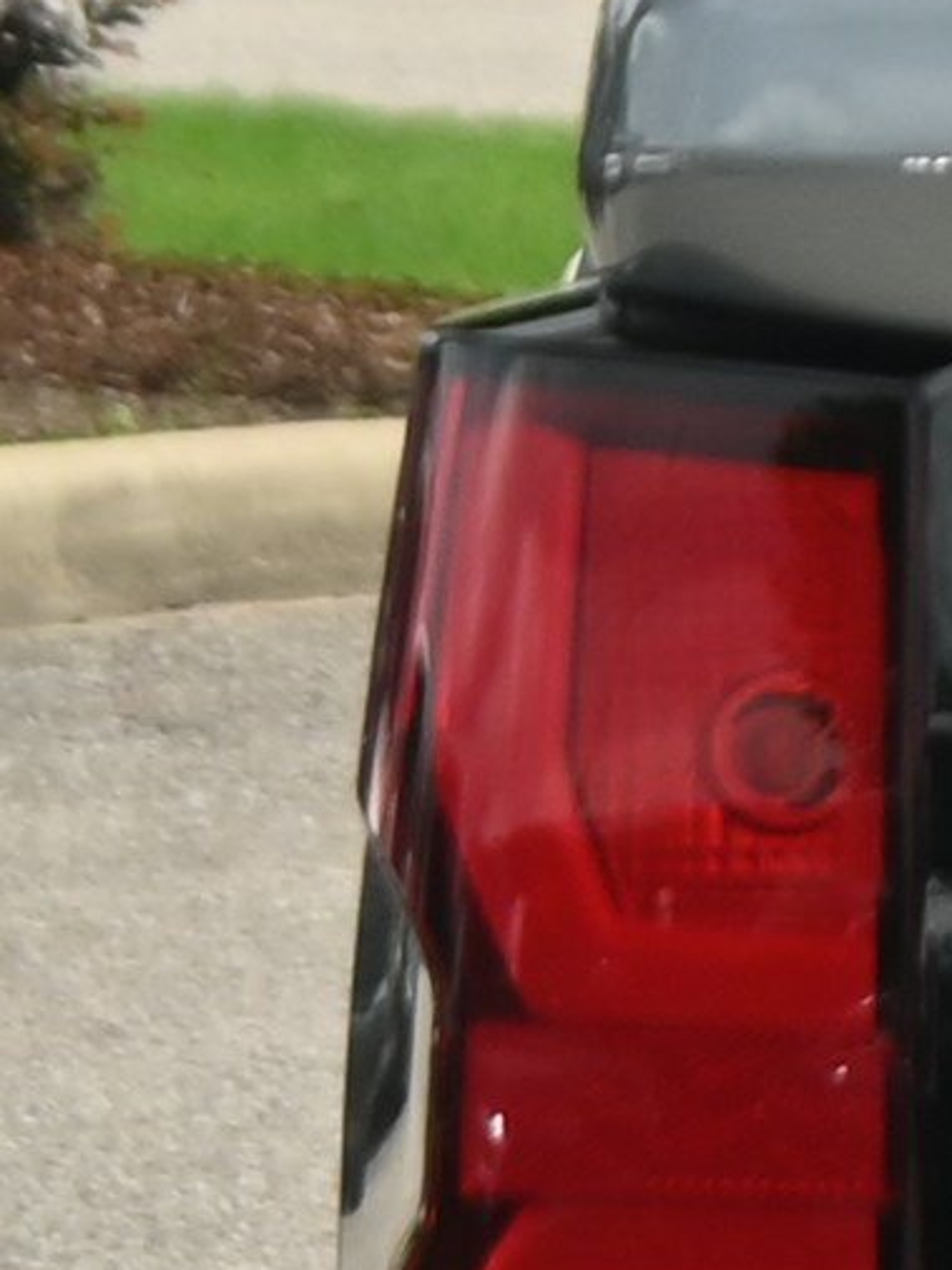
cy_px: 1456
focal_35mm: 795
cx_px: 4461
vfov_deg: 2.5
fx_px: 29140
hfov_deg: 1.8
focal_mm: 50
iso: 100
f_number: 6.3
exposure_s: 1/200
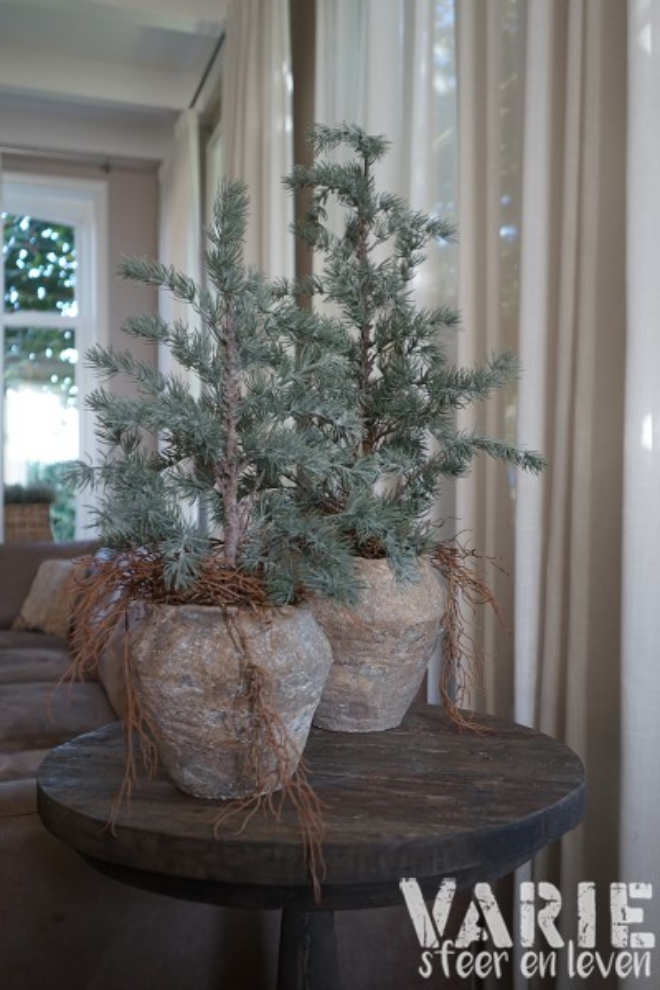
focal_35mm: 31
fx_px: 852
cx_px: 330
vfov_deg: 60.3
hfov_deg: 42.3
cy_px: 495
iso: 800
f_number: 4
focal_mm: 31
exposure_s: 1/160
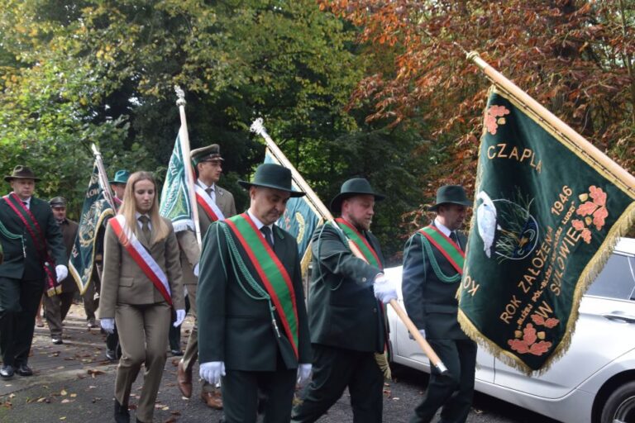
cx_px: 318
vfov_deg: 34.2
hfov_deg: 49.6
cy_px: 212
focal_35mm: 39
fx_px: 688
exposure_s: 1/160
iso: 400
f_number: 6.3
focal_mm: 26
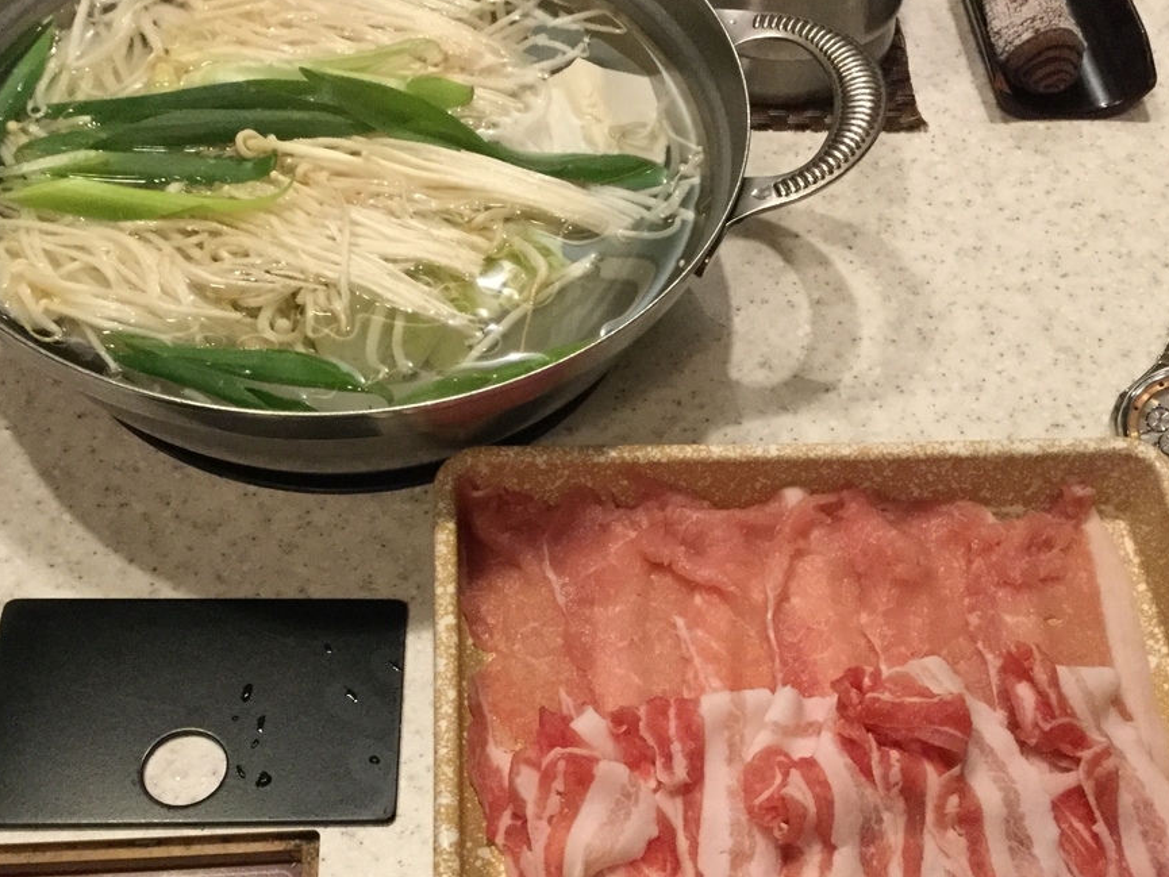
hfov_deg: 43.8
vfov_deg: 33.4
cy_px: 557
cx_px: 591
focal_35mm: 43
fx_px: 1452
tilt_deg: -55.9
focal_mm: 3.3
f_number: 2.4
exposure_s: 1/30
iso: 250
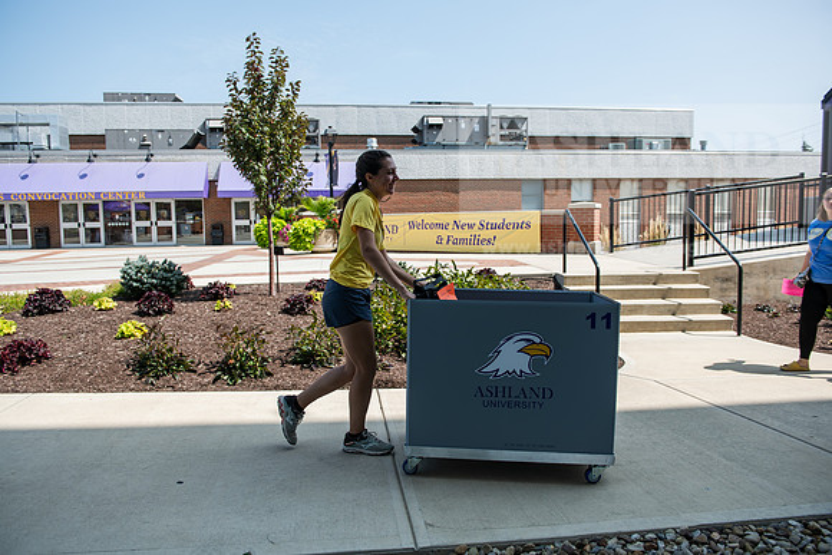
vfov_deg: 46.4
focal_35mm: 28
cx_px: 416
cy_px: 278
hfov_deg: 65.5
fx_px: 647
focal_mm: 28
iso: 80
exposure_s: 1/400
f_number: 4
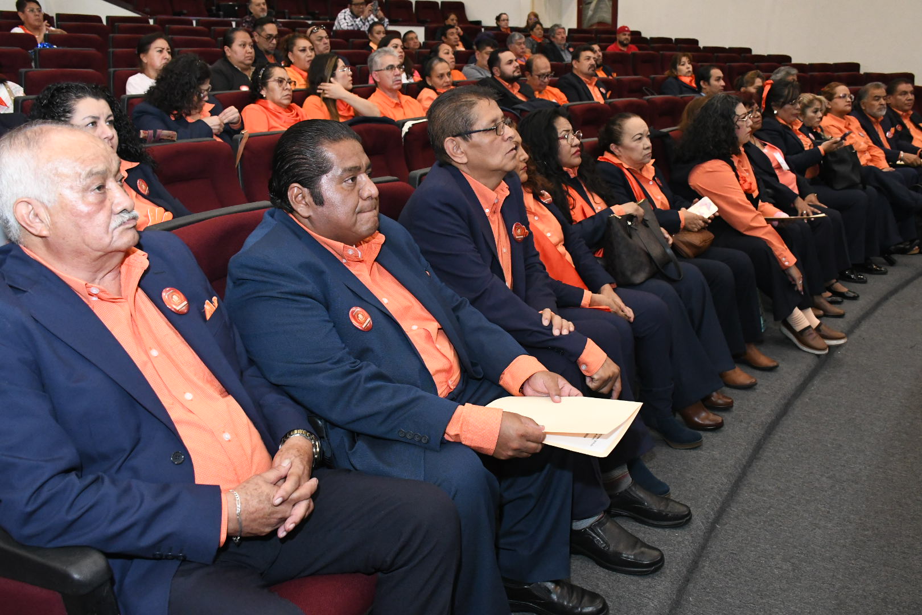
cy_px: 308
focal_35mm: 30
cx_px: 461
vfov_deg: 43.6
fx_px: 768
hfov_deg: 61.9
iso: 5000
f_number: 5.6
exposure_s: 1/100
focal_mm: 20
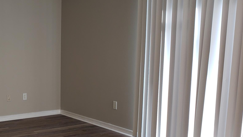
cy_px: 105
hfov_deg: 36.7
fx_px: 348
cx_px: 36
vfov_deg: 22.0
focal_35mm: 54
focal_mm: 4.3
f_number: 2.4
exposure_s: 1/60
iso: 80
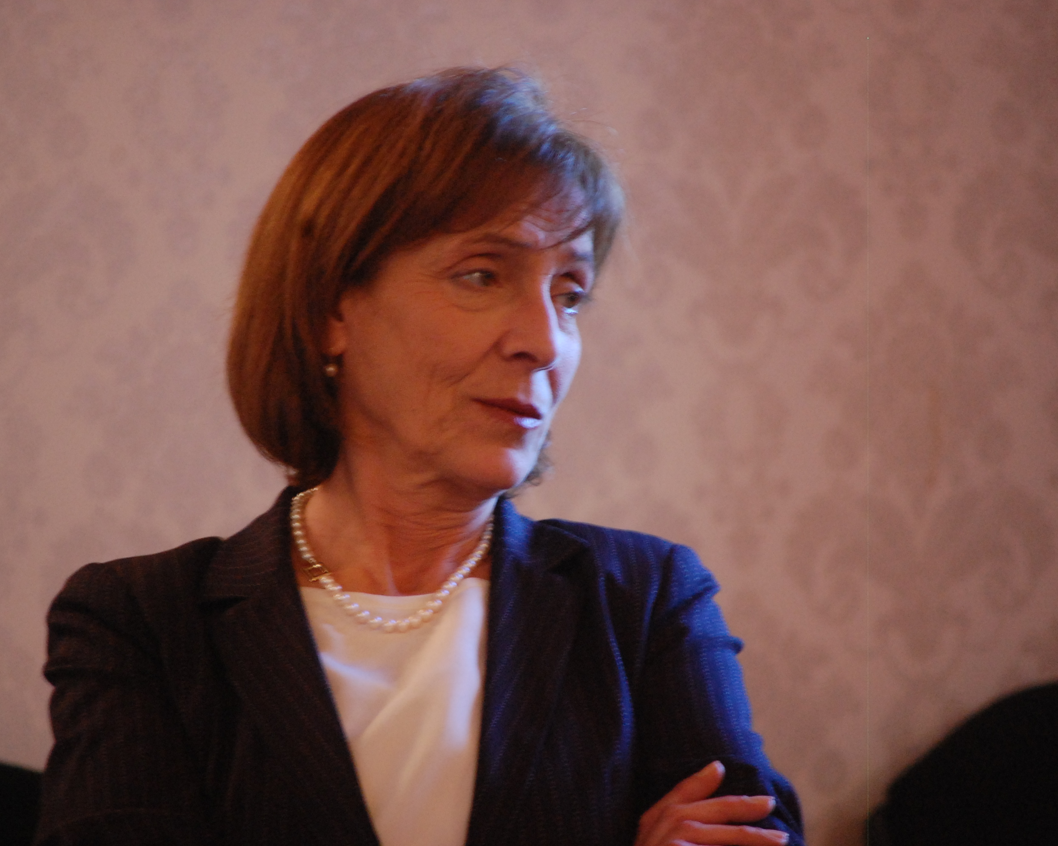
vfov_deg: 5.2
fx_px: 9285
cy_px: 423
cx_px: 482
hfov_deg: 6.5
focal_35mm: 297
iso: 1600
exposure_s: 1/30
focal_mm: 175
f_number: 5.6
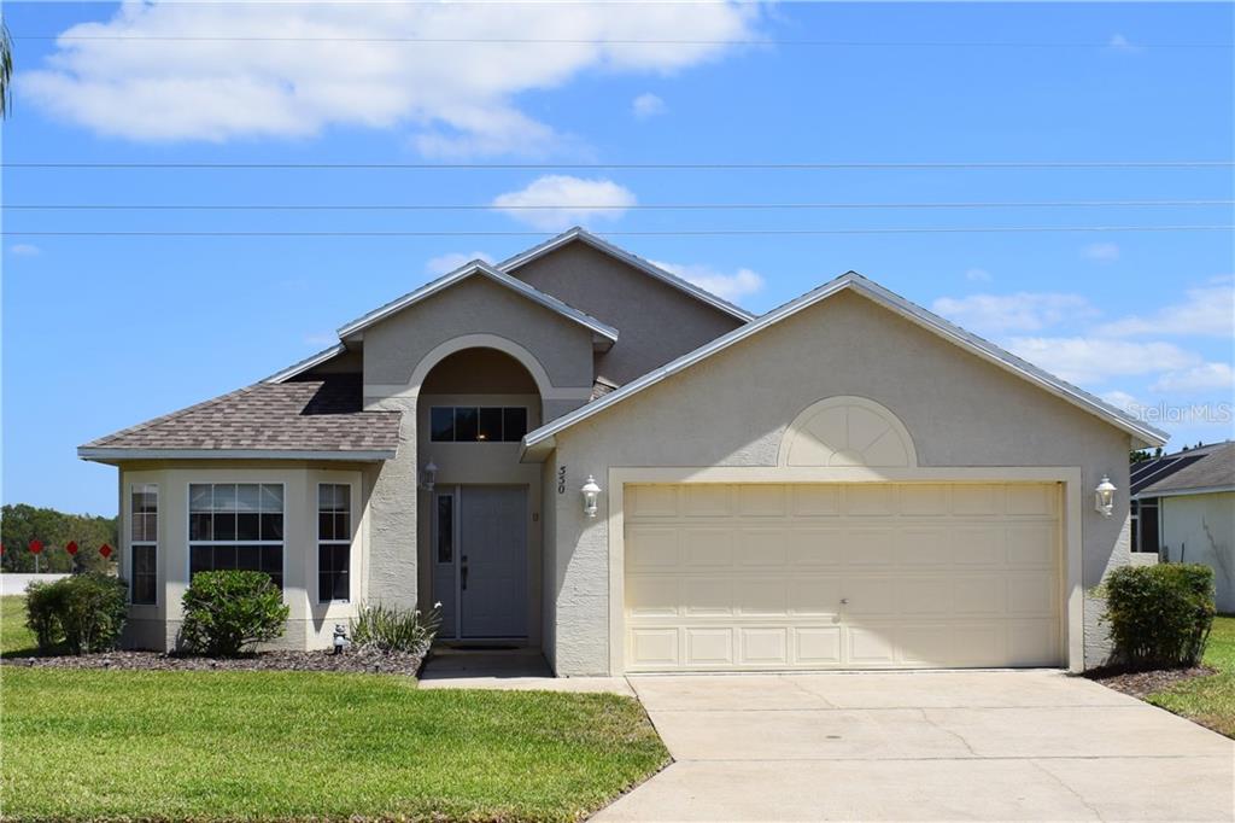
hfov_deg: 57.2
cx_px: 618
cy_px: 412
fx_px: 1132
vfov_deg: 39.9
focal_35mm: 33
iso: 250
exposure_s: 1/500
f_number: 11
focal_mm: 22
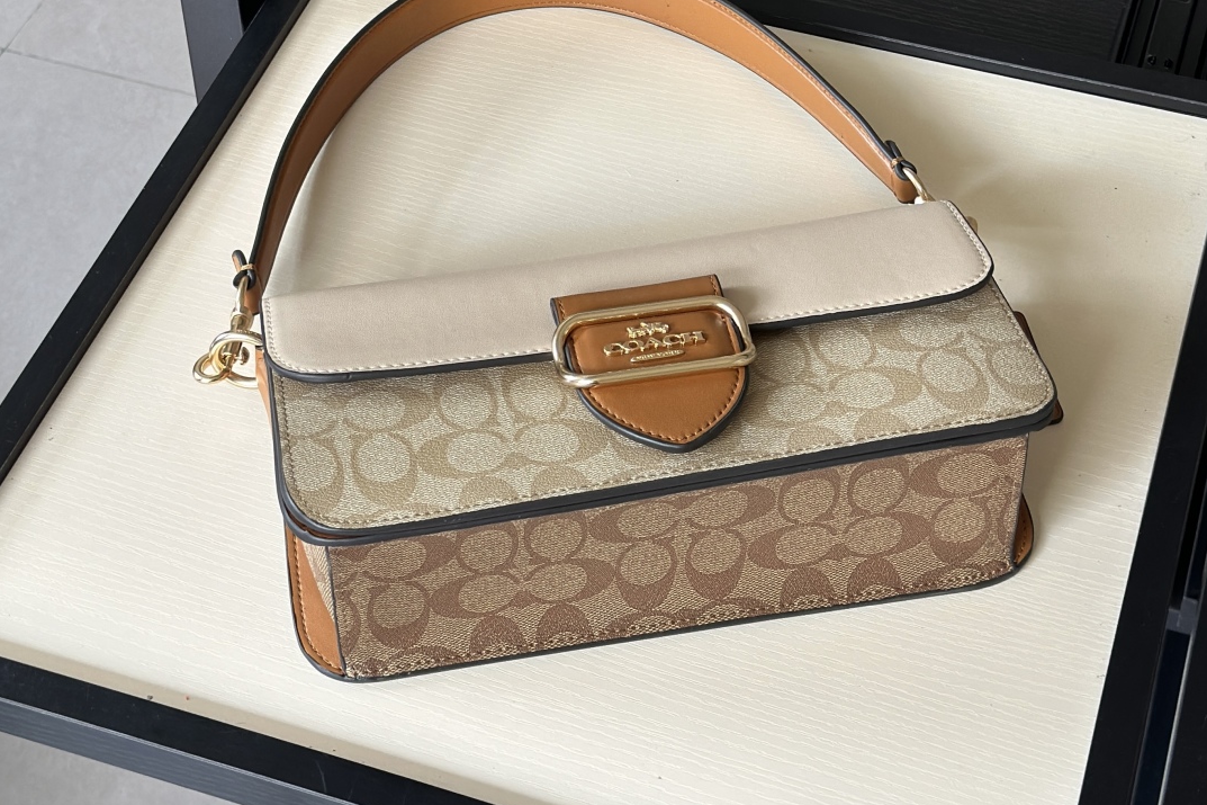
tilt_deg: -44.1
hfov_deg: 30.1
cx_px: 603
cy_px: 144
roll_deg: +1.6
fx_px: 2246
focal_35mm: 67
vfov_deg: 20.1
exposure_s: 1/121
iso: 100
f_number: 1.78
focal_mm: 6.86
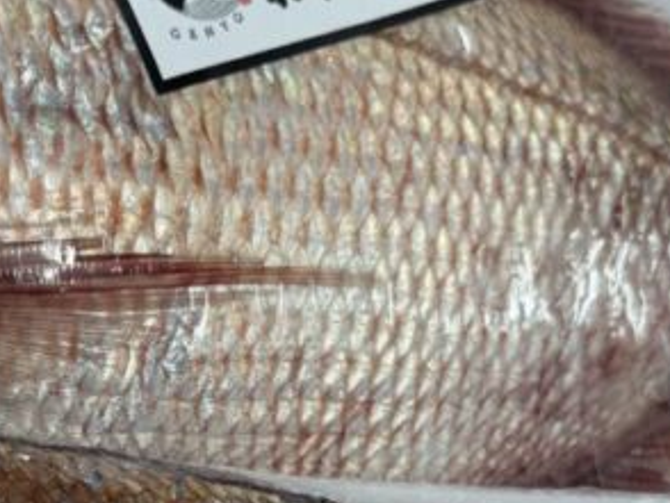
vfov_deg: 16.7
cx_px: 170
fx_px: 1685
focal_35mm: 87
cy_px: 469
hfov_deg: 22.3
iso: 100
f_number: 1.78
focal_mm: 6.76
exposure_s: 1/120
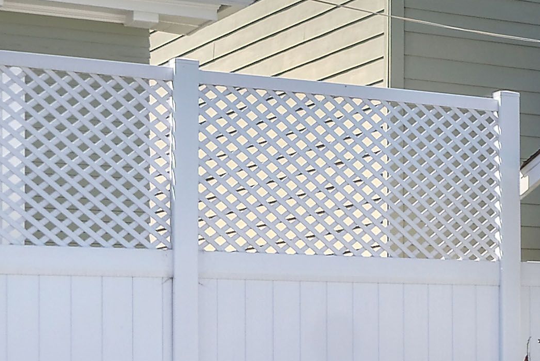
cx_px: 1500
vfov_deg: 12.0
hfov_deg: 12.0
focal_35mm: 113
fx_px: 1696
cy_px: 343
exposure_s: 1/400
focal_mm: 16
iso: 100
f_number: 5.6
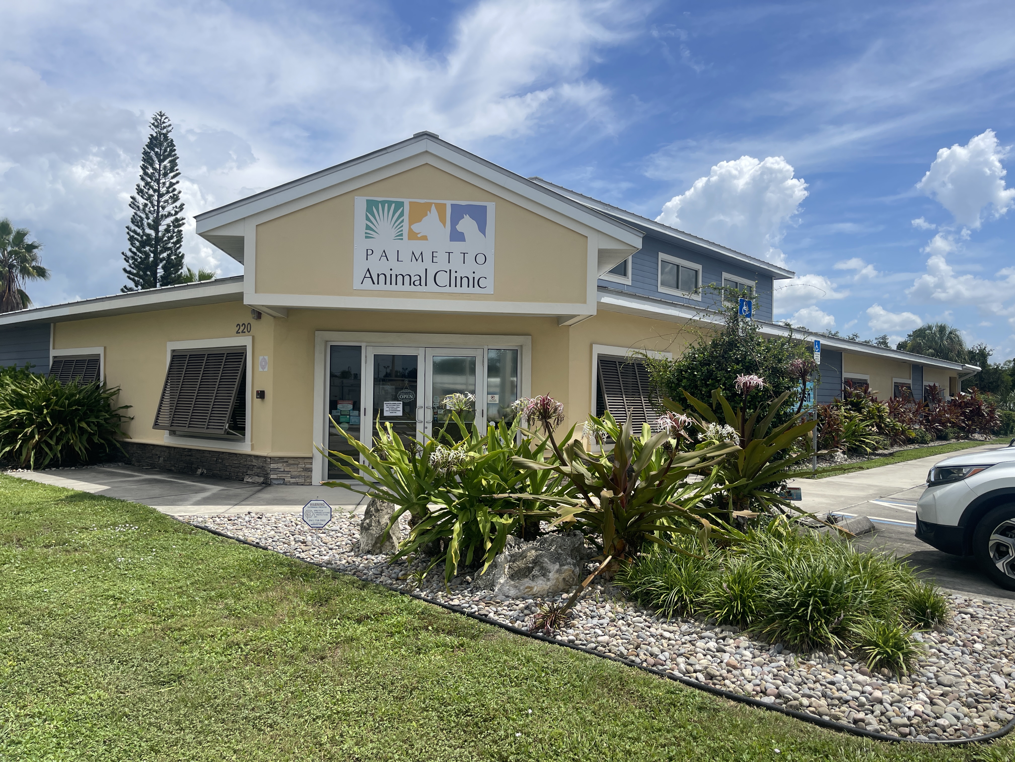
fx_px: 733
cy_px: 381
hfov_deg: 69.4
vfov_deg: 54.9
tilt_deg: +0.2
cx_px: 508
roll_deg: -1.0
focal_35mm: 25
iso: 32
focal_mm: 5.1
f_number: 1.6
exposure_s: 1/5128
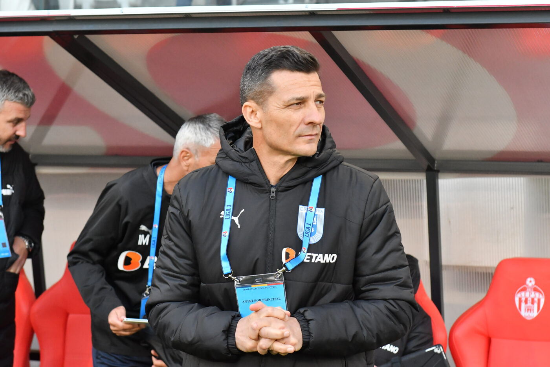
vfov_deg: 13.0
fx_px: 1604
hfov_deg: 19.5
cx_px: 275
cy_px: 184
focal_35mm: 105
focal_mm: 70
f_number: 5
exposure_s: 1/800
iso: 1600
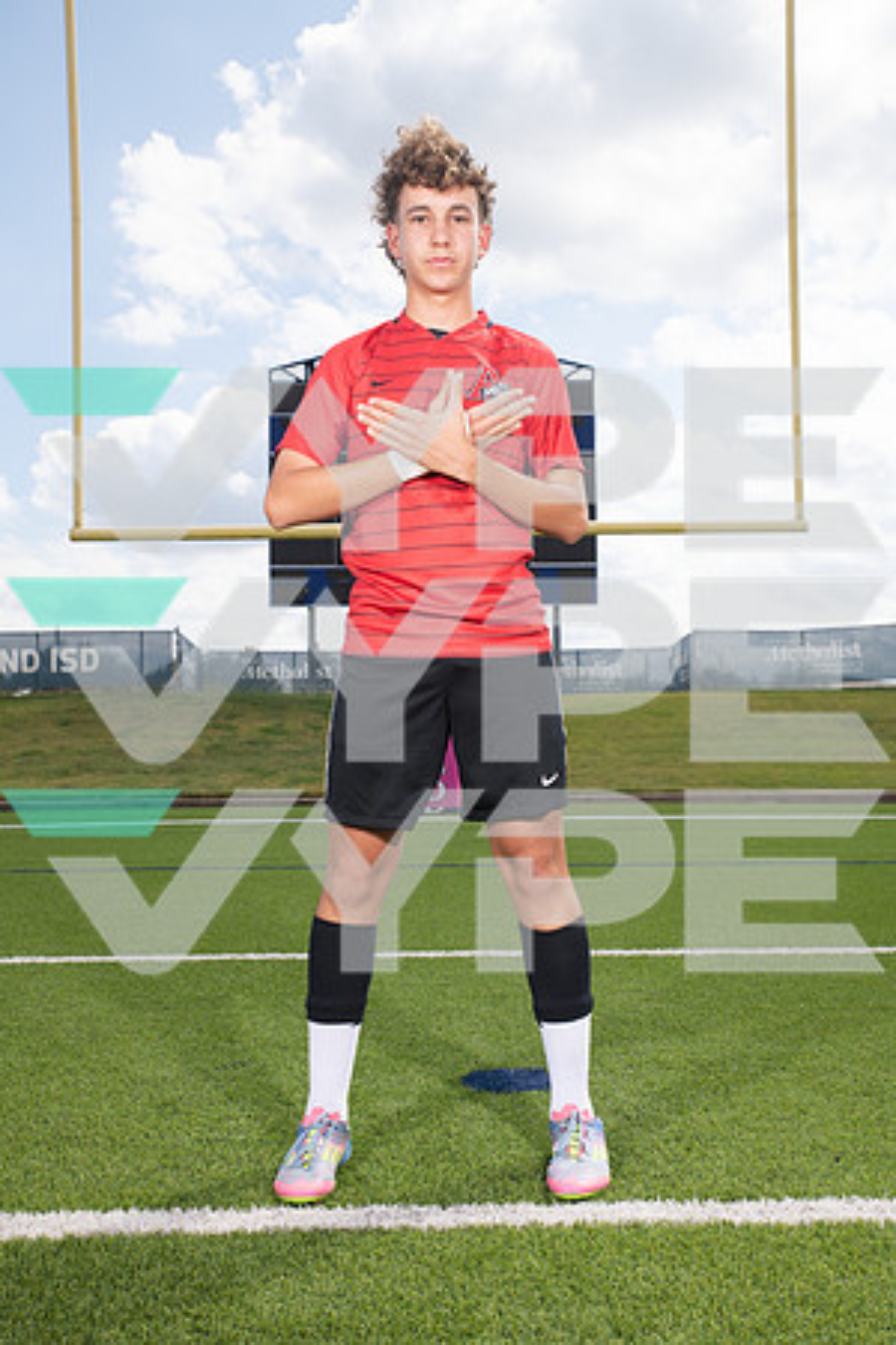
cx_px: 448
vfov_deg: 50.7
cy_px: 672
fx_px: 1419
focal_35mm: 38
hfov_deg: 35.1
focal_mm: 38
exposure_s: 1/400
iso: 125
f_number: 7.1
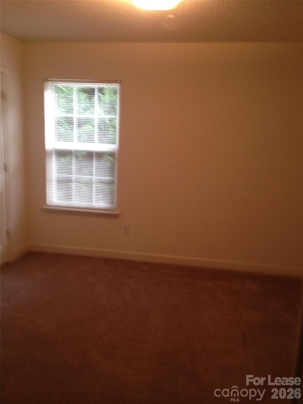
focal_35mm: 33
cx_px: 152
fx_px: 385
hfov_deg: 42.9
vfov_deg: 55.4
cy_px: 202
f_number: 2.4
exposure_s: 1/20
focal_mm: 4.12
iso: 100
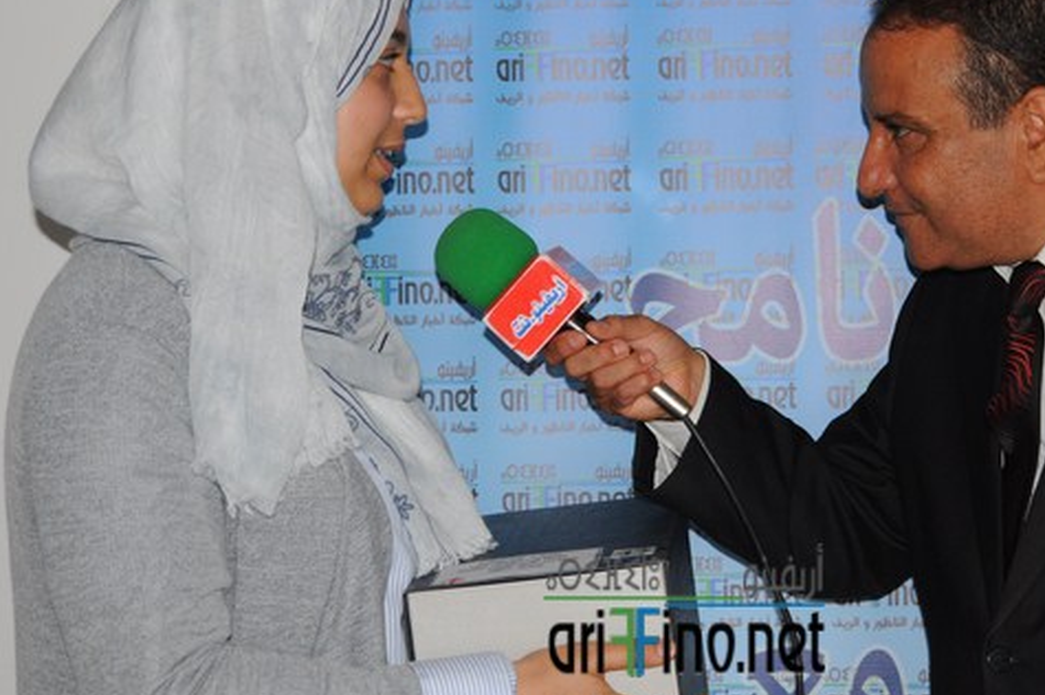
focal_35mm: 105
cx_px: 684
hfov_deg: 19.4
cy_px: 263
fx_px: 3046
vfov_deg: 13.0
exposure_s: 1/60
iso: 200
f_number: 5.6
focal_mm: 52
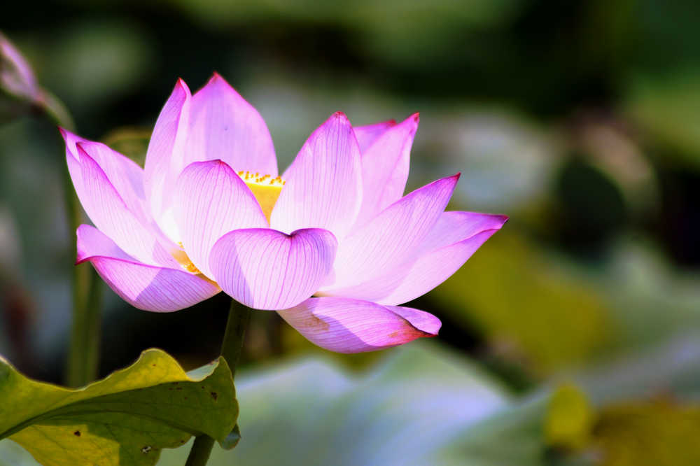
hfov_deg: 5.5
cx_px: 350
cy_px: 233
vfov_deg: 3.7
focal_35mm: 375
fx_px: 7289
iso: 200
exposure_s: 1/1600
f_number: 5.6
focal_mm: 250
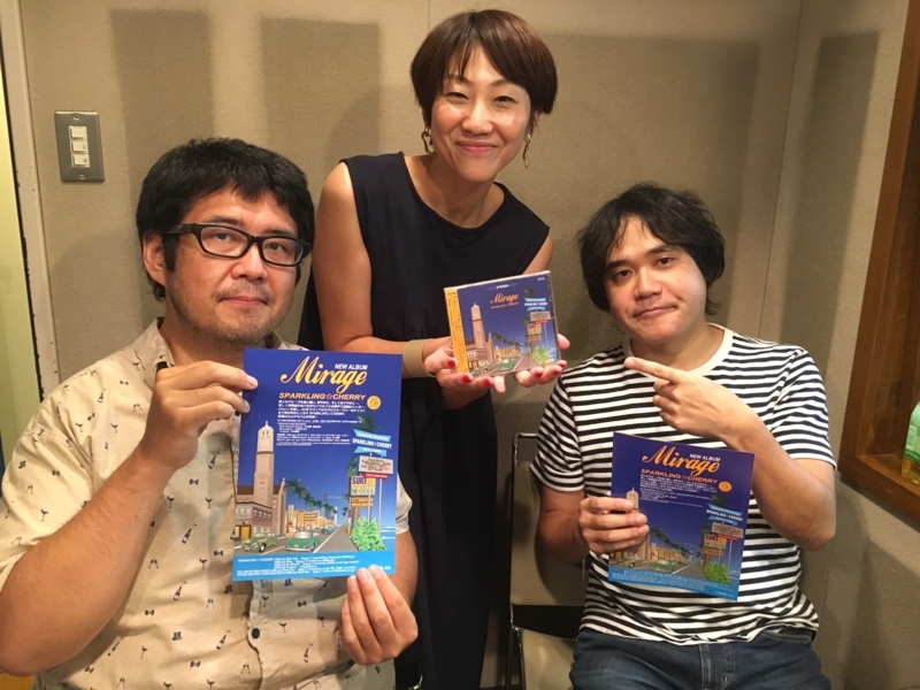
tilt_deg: -15.0
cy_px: 345
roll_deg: -1.6
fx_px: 771
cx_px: 460
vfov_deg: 48.2
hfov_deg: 61.7
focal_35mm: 29
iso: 200
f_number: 2.2
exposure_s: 1/15
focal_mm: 4.15
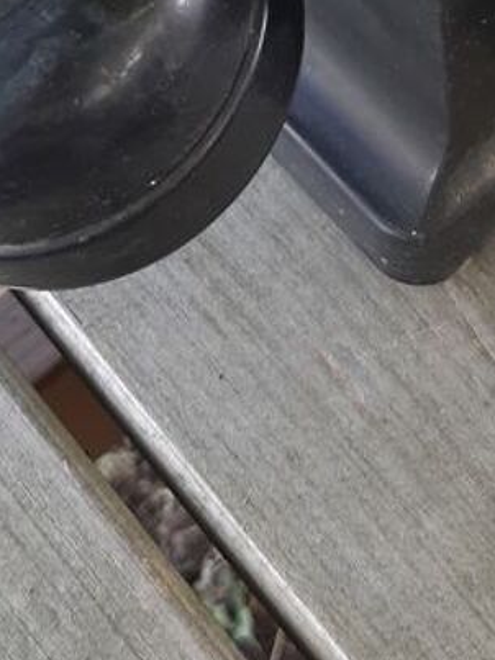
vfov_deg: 20.7
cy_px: -209
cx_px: 449
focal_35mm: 86
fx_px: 1641
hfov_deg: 16.9
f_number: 1.7
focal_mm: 3.92
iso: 50
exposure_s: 1/50
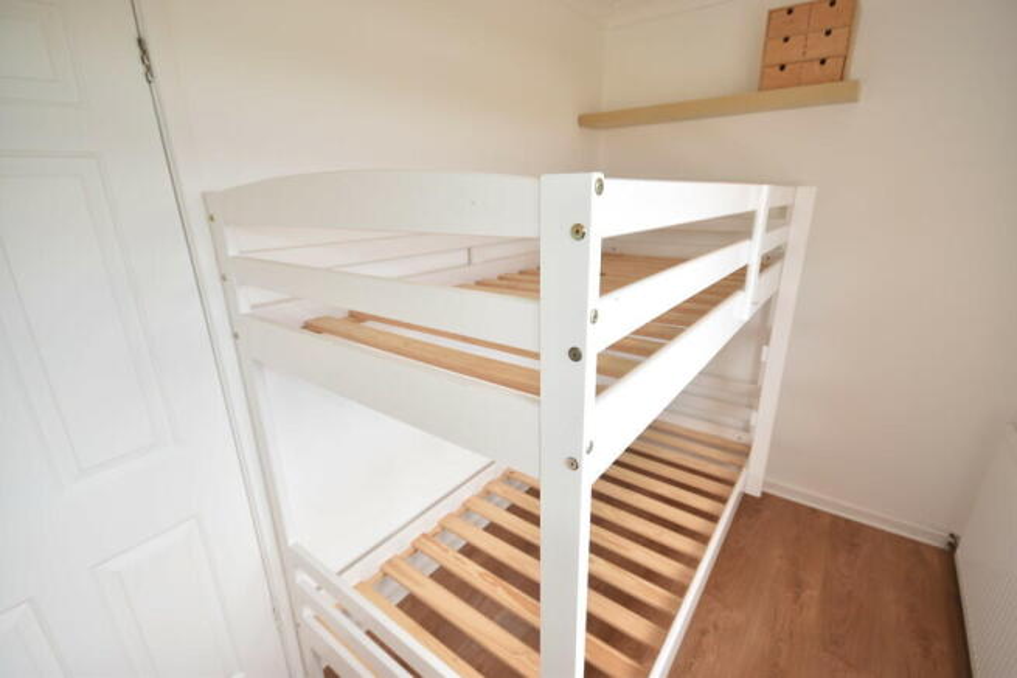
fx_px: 424
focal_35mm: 15
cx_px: 508
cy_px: 339
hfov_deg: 100.4
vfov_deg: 77.4
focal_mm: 10
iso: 100
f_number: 4
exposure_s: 1/30
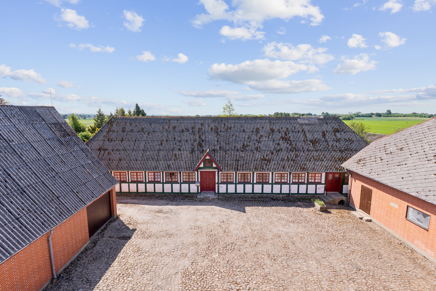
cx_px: 218
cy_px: 146
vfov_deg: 77.3
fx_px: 182
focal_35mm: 15
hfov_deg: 100.4
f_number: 8
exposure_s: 1/250
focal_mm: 10
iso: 250
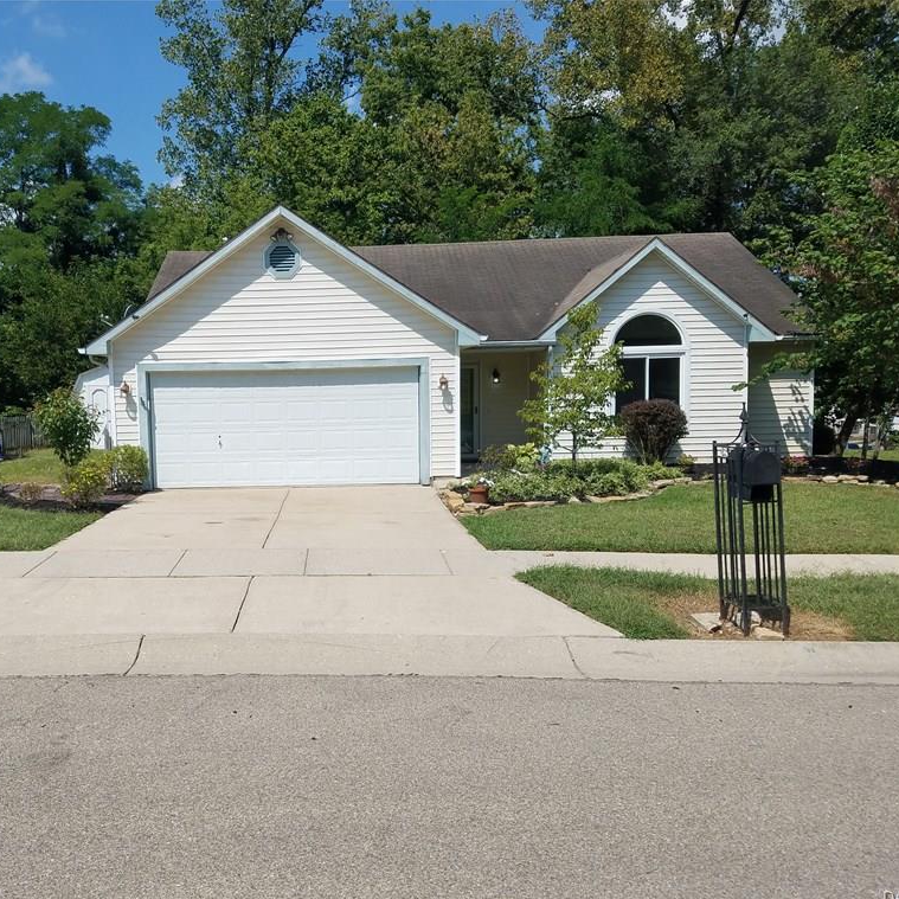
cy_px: 454
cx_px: 326
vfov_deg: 52.5
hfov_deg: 51.9
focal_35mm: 31
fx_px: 911
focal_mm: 4.2
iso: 50
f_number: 1.7
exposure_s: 1/3856
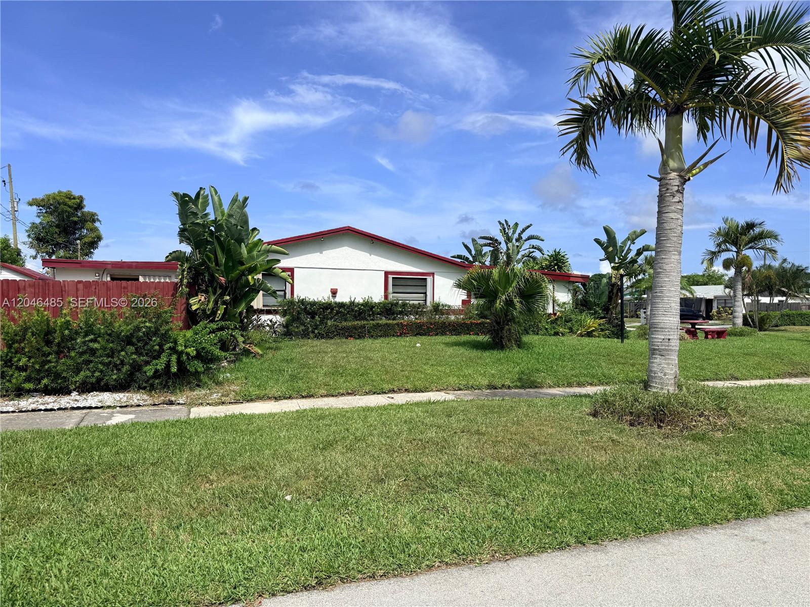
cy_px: 304
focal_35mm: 24
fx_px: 562
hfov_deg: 71.6
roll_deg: -1.3
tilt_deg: +0.4
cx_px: 405
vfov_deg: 56.8
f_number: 1.78
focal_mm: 6.76
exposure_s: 1/5714
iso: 80
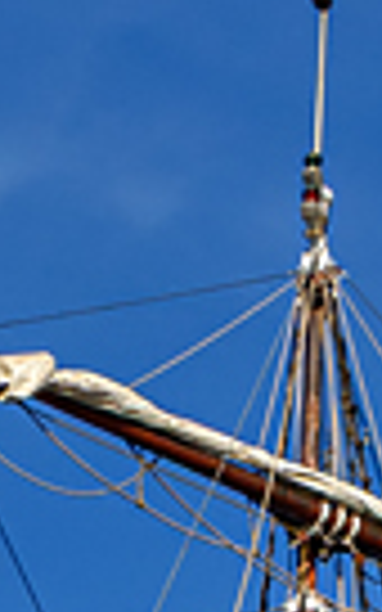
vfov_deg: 8.0
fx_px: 3748
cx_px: 7
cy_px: 1872
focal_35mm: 225
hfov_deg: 5.8
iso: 200
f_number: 8
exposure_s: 1/1250
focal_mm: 20
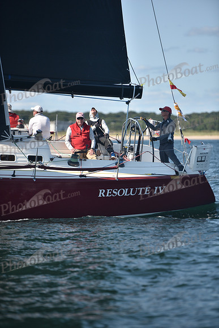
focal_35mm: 200
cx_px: 110
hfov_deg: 6.9
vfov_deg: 10.3
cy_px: 164
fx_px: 1824
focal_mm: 200
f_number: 2.8
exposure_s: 1/1600
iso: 250
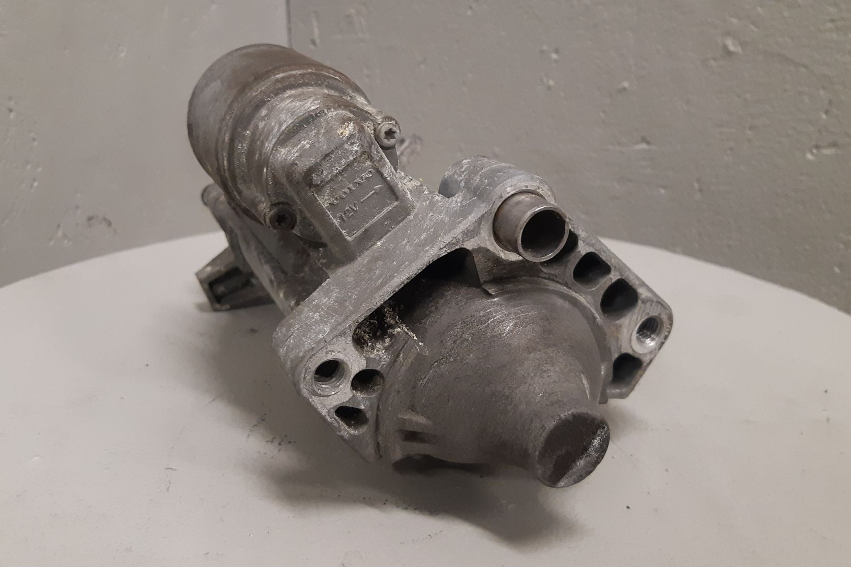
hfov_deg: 55.7
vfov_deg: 38.9
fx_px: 804
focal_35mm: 34
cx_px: 390
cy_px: 268
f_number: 1.7
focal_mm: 3.93
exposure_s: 1/50
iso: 200
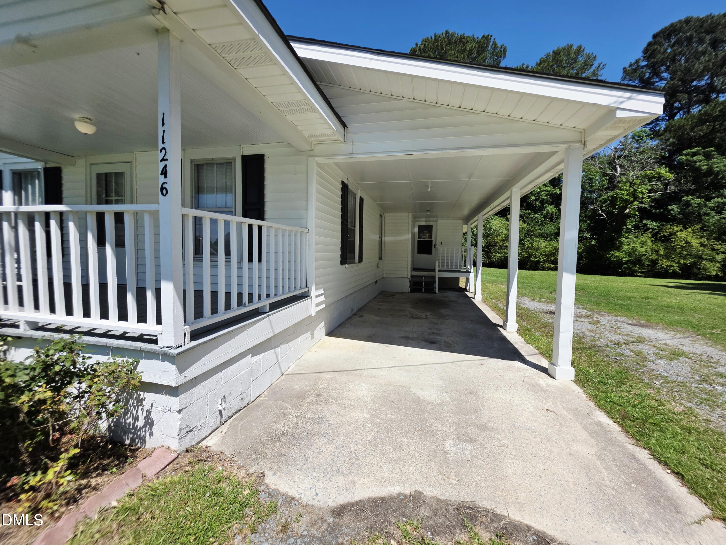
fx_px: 273
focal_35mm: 13
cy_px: 272
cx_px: 363
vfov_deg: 89.9
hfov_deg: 106.2
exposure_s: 1/3333
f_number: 1.9
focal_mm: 2.2
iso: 40
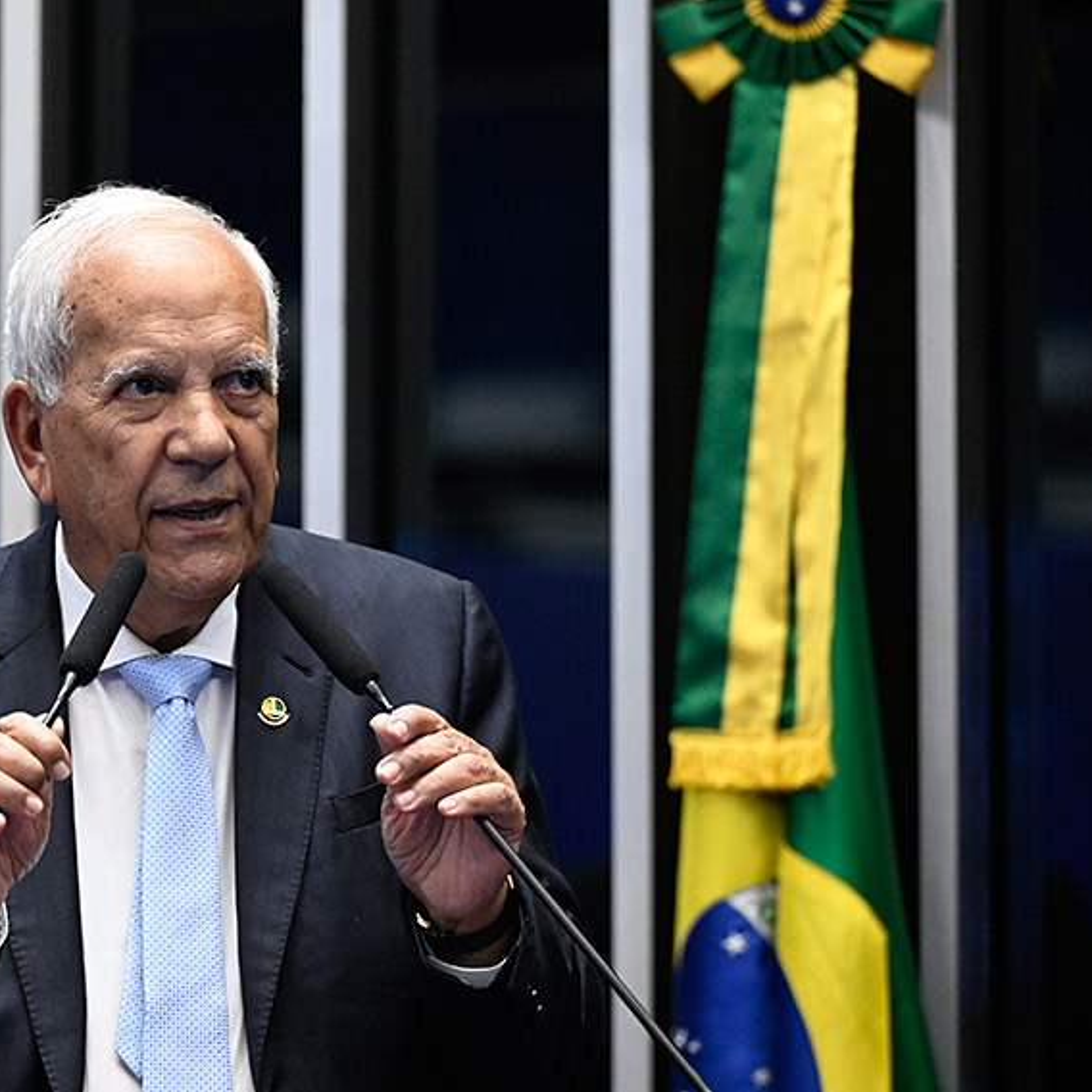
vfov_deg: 6.8
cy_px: 546
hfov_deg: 6.8
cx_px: 285
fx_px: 9172
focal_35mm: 257
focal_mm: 200
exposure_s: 1/160
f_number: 4
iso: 6400
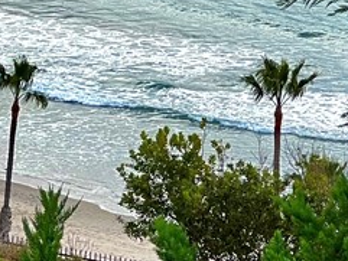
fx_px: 3289
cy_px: 7
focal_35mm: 327
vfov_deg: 4.5
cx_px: 85
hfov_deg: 6.1
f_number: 2.8
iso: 32
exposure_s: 1/187
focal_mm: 9
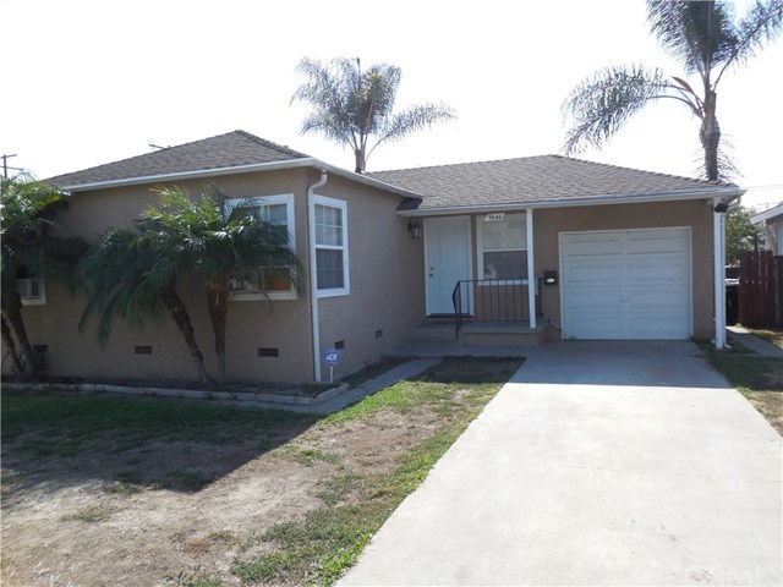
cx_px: 392
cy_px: 294
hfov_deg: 67.3
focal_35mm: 26
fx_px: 588
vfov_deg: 53.1
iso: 125
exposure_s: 1/800
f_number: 3.5
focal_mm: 4.6
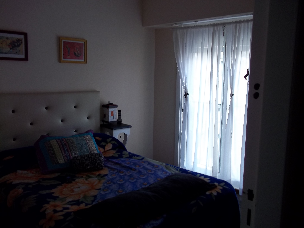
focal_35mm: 32
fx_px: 281
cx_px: 152
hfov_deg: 56.8
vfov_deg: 44.2
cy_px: 114
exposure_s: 1/40
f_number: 2.9
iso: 80
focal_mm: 5.7
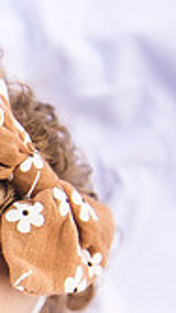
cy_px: 353
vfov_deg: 13.0
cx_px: -302
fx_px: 1343
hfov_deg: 6.9
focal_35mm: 162
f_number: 2.8
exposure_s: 1/400
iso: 200
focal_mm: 42
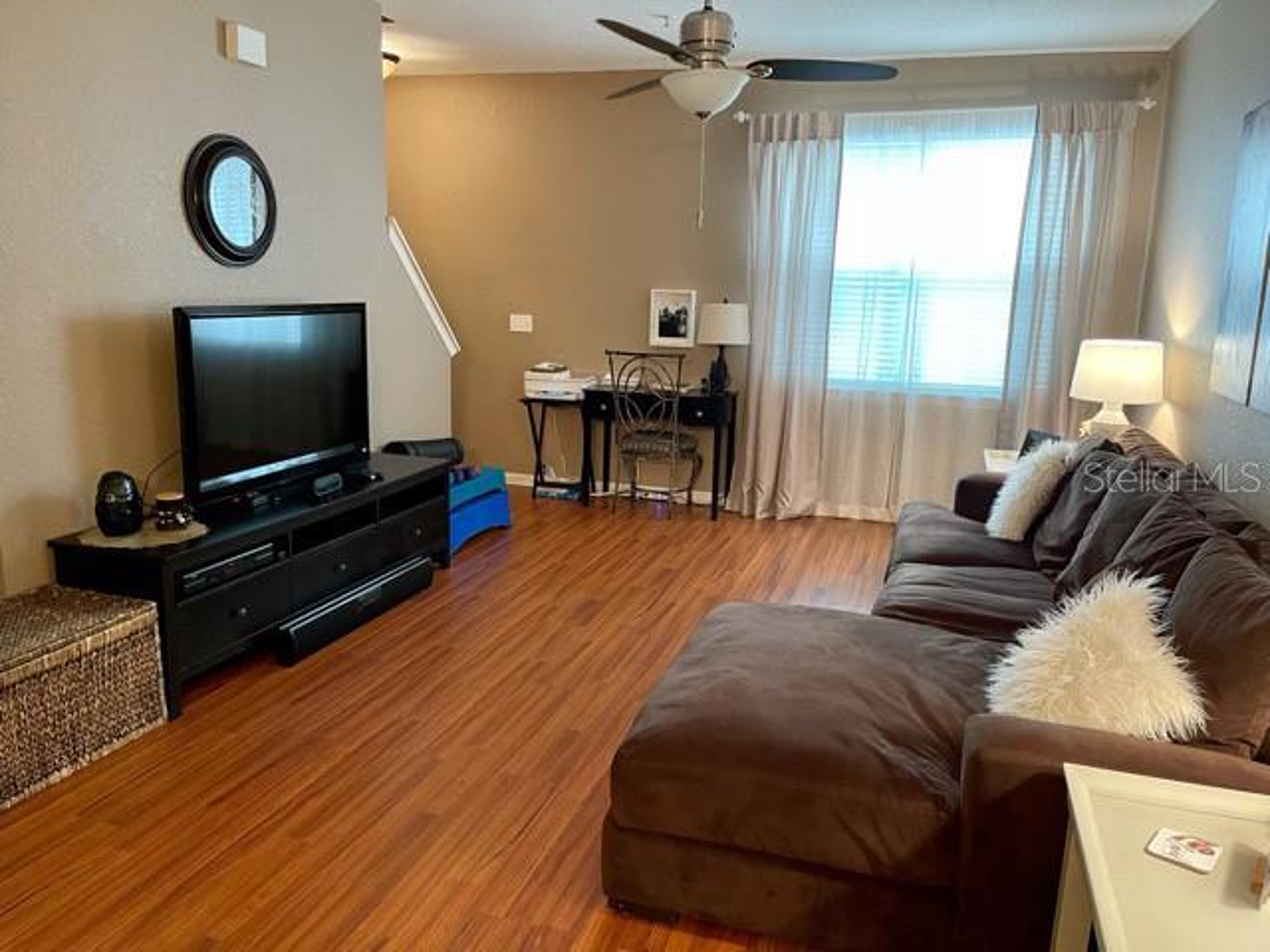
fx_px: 954
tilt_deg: -11.9
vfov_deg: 53.1
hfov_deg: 67.3
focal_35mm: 26
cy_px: 476
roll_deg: -1.8
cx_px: 635
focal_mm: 5.1
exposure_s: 1/40
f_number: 1.6
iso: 500
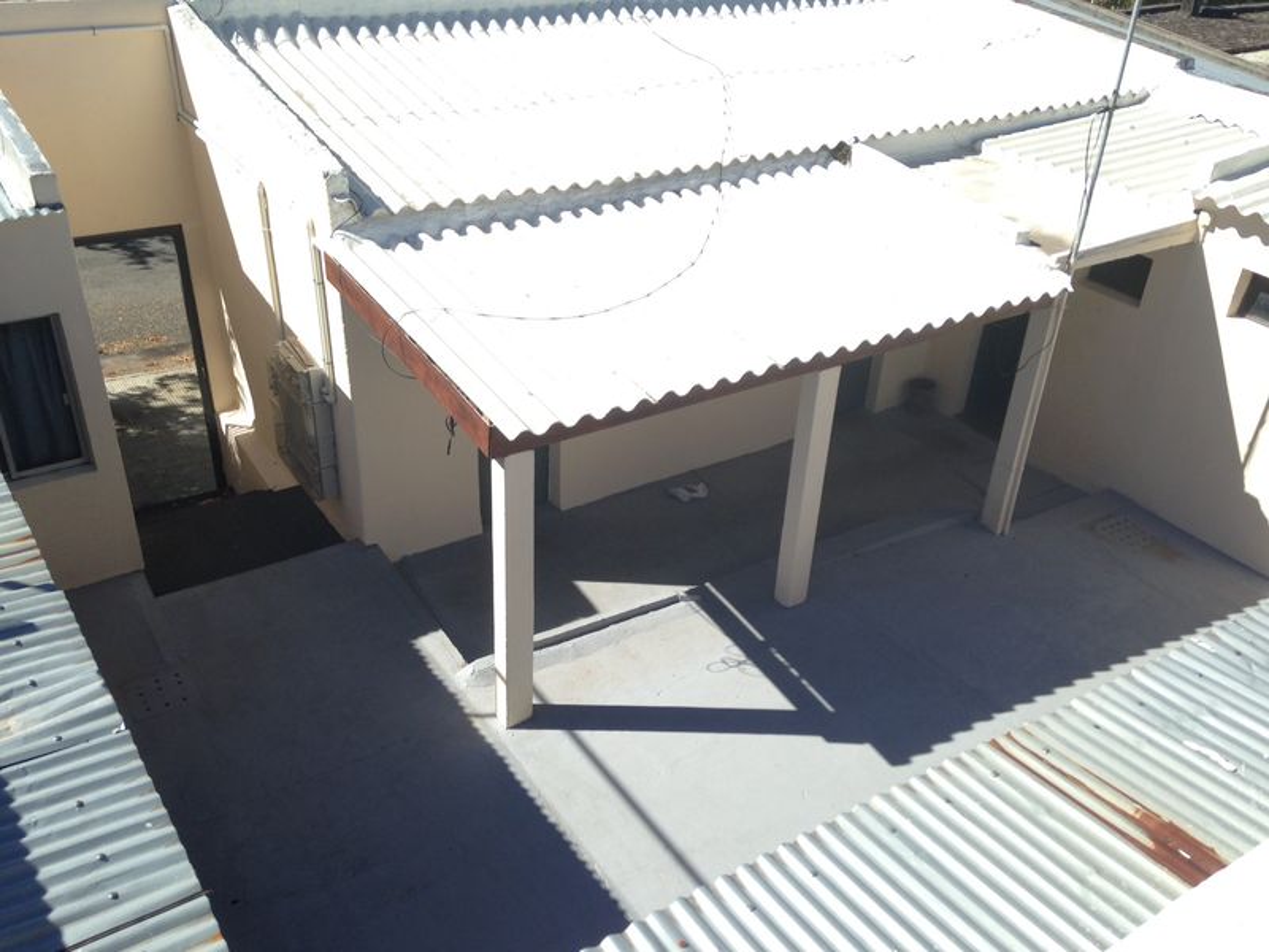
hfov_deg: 55.4
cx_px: 634
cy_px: 476
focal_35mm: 33
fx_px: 1210
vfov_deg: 42.9
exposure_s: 1/1290
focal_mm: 4.12
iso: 50
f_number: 2.4
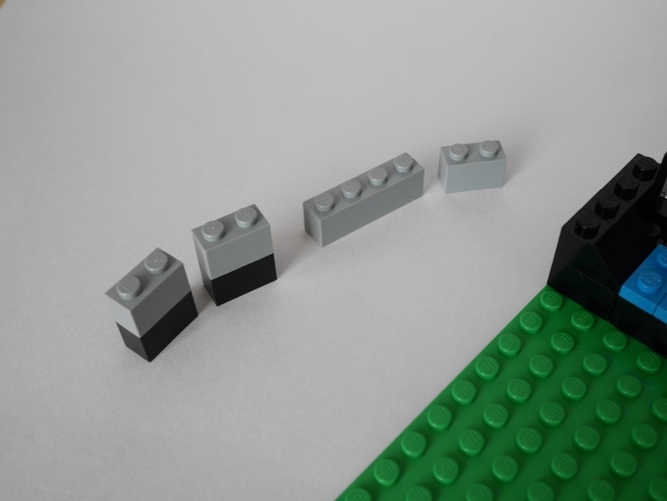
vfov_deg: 36.0
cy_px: 250
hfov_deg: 46.8
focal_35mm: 40
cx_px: 334
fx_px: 771
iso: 320
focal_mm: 20
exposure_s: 1/60
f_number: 6.3
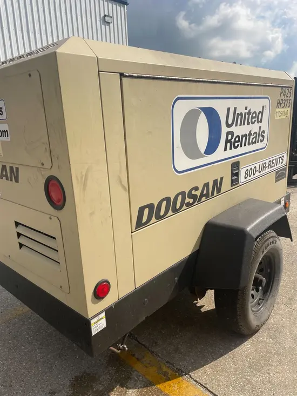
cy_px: 198
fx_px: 297
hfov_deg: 53.1
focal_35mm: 26
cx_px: 148
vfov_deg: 67.3
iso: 32
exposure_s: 1/5814
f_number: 1.6
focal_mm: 4.2
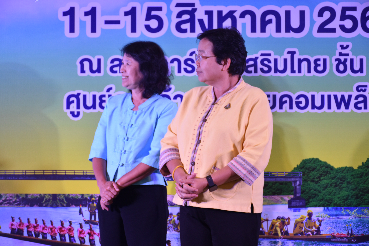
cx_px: 184
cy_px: 123
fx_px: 1015
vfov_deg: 13.8
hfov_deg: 20.6
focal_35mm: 99
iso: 400
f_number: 5
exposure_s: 1/80
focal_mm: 66
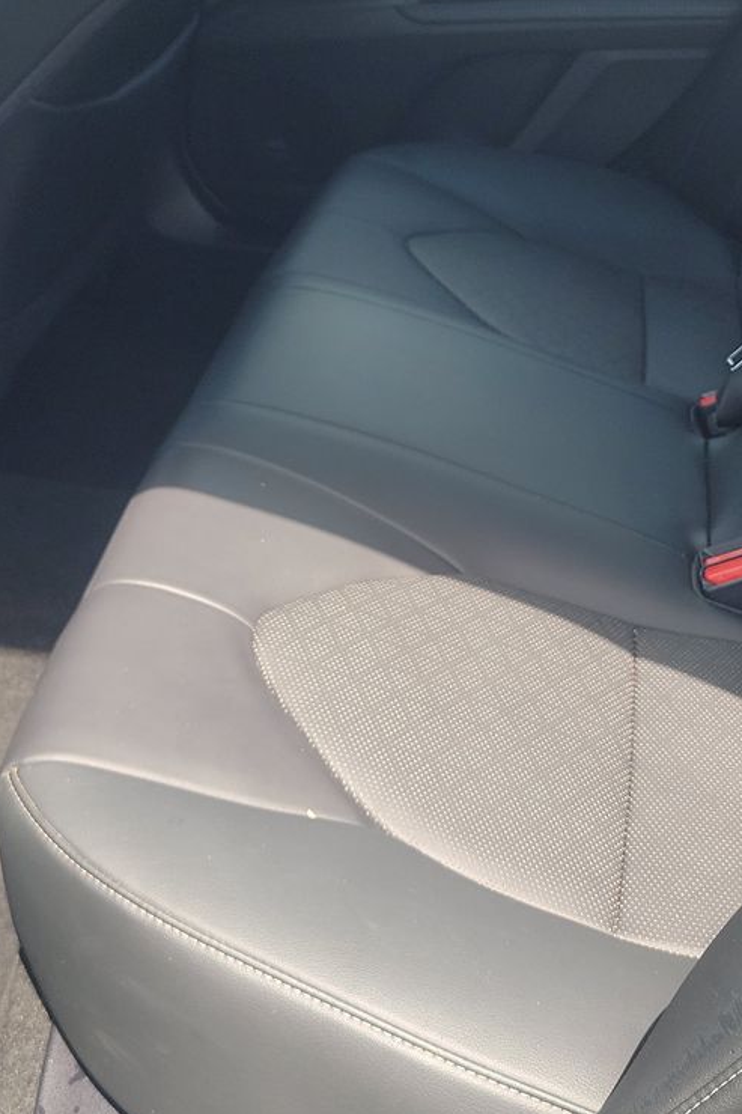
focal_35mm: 54
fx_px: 1670
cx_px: 381
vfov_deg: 36.6
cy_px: 409
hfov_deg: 25.0
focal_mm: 6.7
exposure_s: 1/140
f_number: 1.8
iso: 50
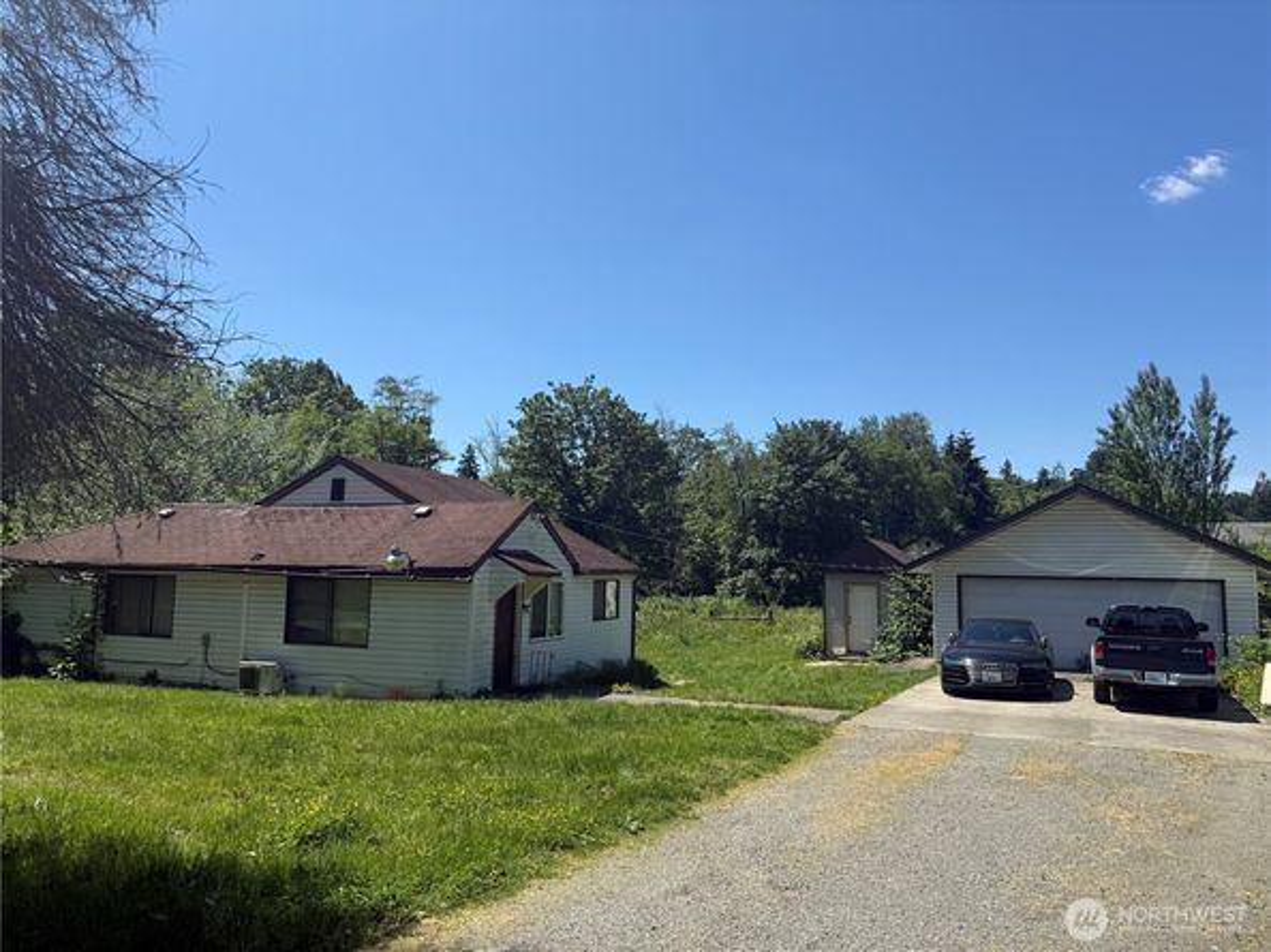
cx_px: 636
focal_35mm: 24
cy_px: 476
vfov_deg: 56.8
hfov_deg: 71.6
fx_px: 881
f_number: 1.78
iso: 80
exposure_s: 1/4167
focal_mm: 6.76
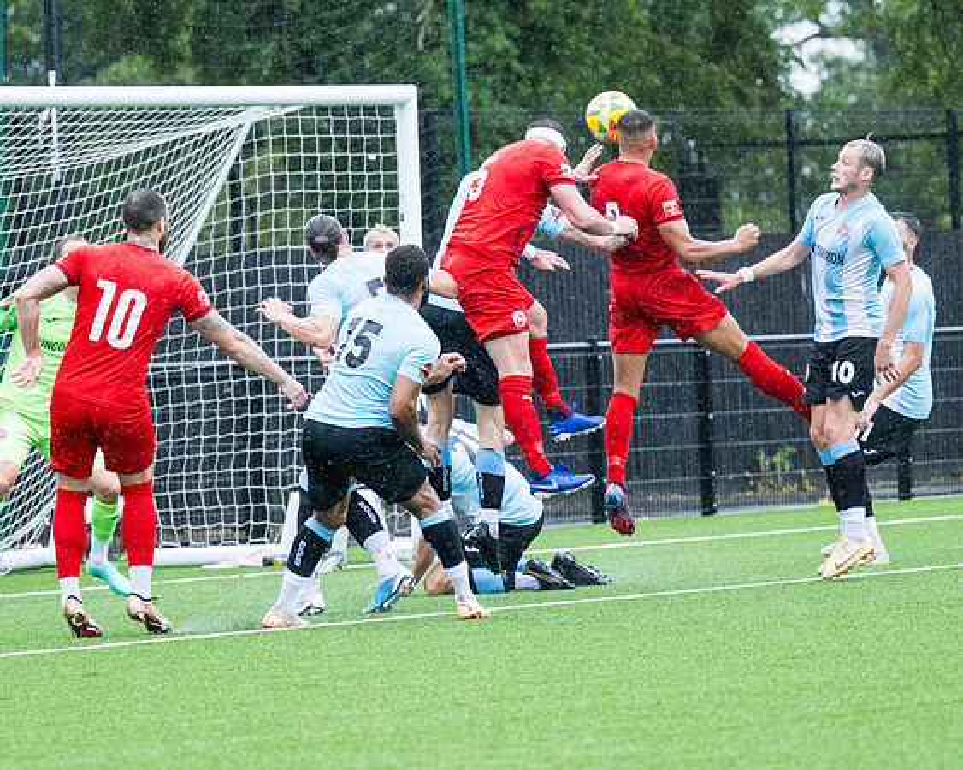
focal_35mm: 291
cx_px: 393
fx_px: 8277
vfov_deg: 5.3
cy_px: 374
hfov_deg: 6.7
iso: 1000
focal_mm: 160
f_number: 4
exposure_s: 1/1250
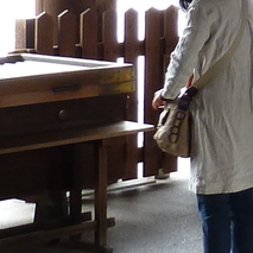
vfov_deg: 10.3
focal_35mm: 166
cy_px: -97
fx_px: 1373
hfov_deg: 9.1
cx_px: 673
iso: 100
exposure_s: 1/30
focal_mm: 4.1
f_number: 3.3
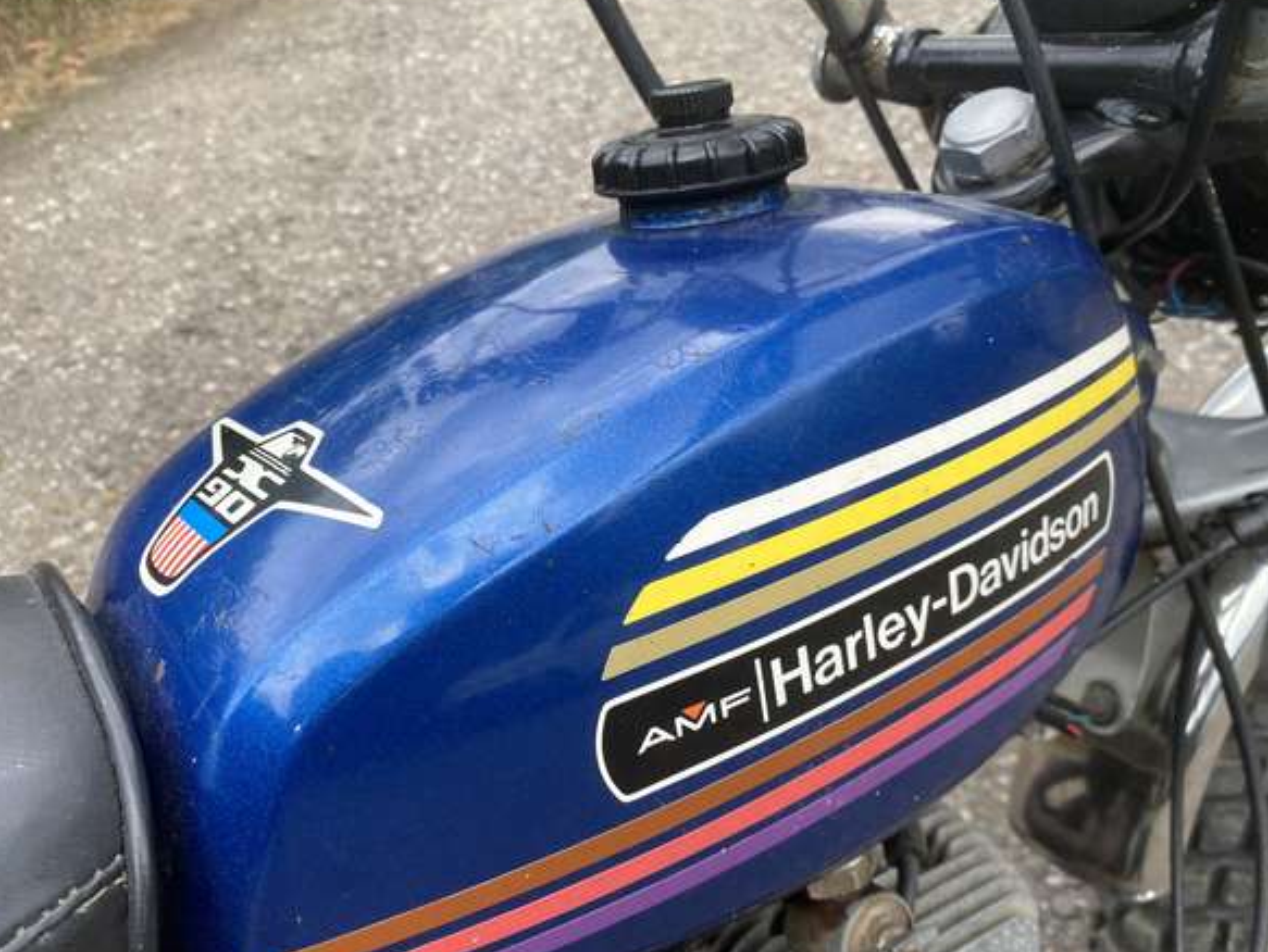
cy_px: 498
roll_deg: +4.3
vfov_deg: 48.3
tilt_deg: -37.2
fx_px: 1063
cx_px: 626
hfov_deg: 61.6
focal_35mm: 29
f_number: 1.8
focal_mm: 4.25
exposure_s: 1/606
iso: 32
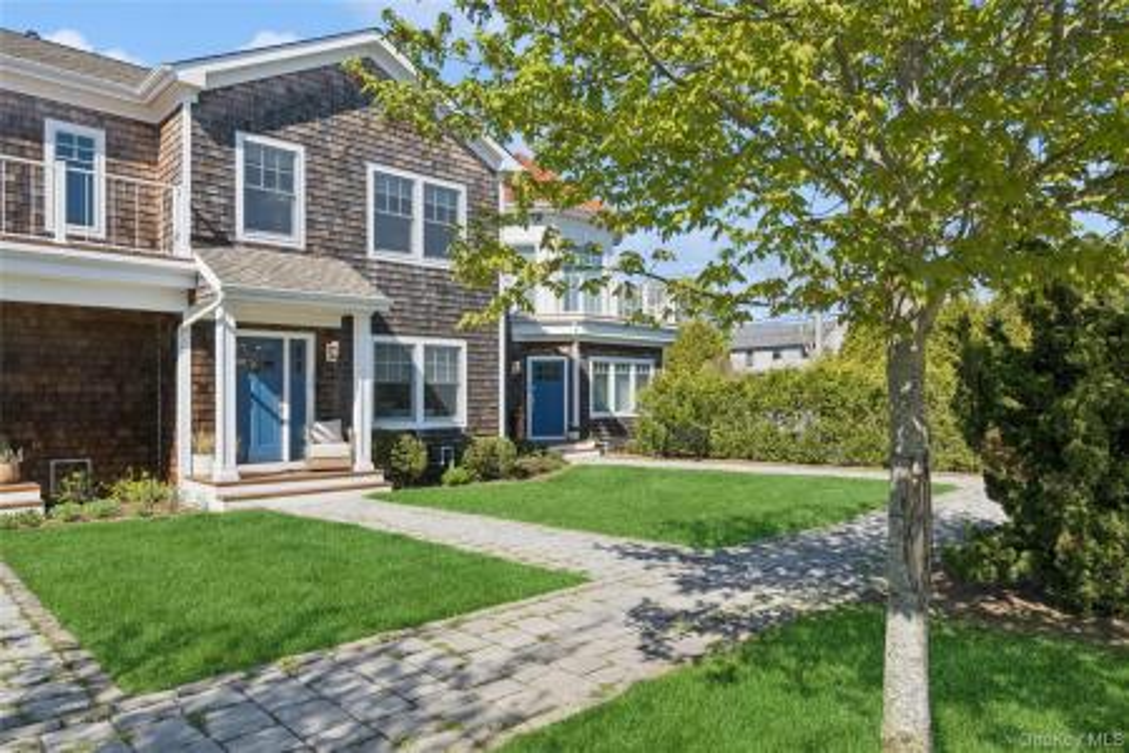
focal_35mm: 21
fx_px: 659
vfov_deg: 59.5
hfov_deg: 81.2
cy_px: 376
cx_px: 564
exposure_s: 1/1600
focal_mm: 14
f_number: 9
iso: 800
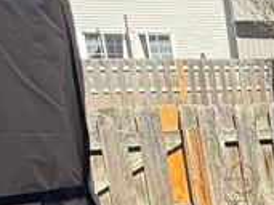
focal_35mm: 84
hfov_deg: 16.0
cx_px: 598
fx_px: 664
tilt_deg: -10.1
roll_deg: +2.0
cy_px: 219
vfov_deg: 17.0
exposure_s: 1/569
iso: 50
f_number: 2.2
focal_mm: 2.22
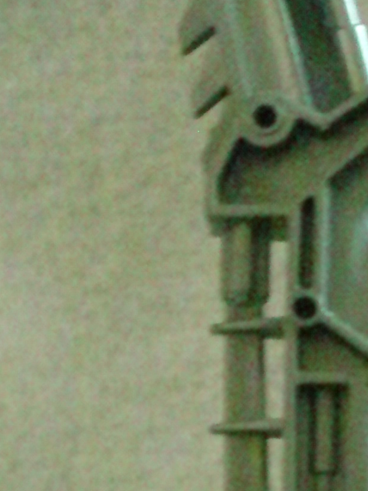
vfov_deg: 11.6
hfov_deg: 8.9
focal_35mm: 166
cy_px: 602
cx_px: 305
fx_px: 2353
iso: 1600
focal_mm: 6.3
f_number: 3.1
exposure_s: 1/22
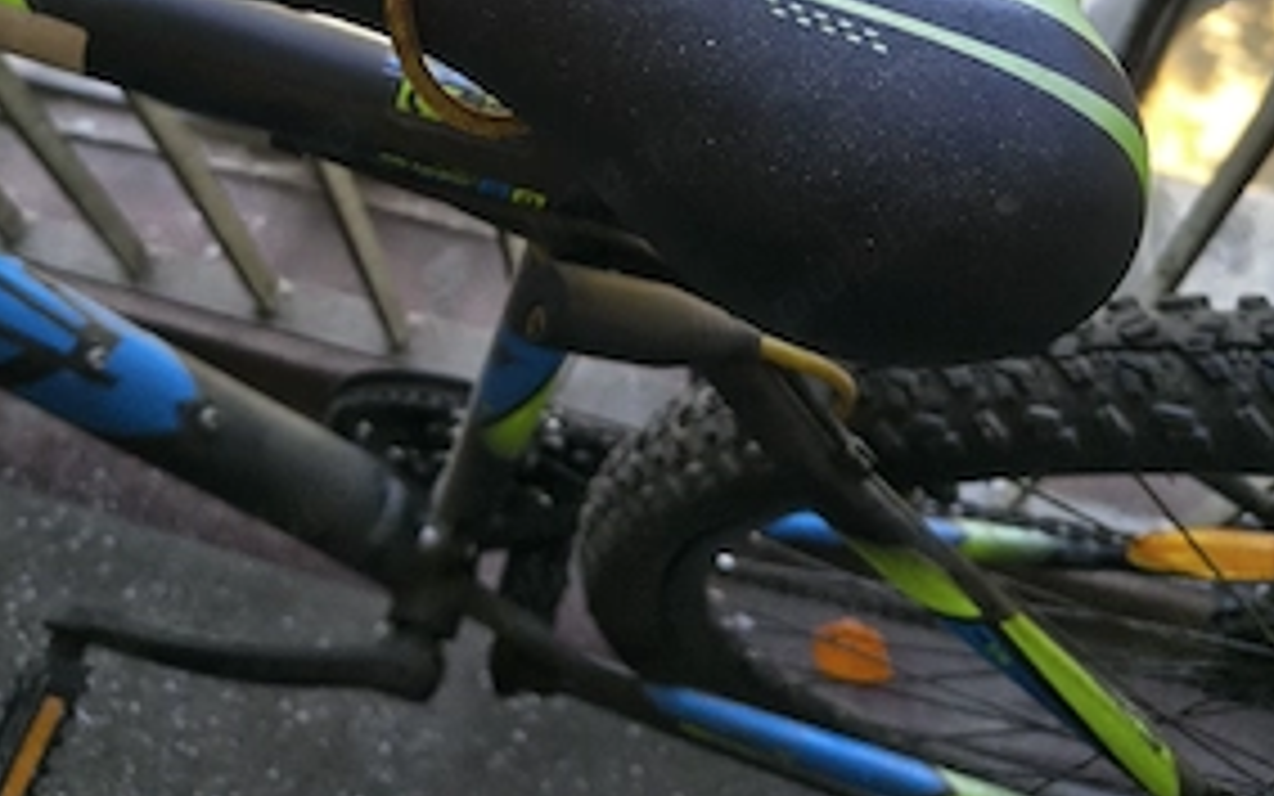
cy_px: -76
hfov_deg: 54.0
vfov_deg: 31.4
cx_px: 653
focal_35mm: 36
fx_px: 1250
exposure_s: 1/100
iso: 222
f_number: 1.8
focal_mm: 5.56
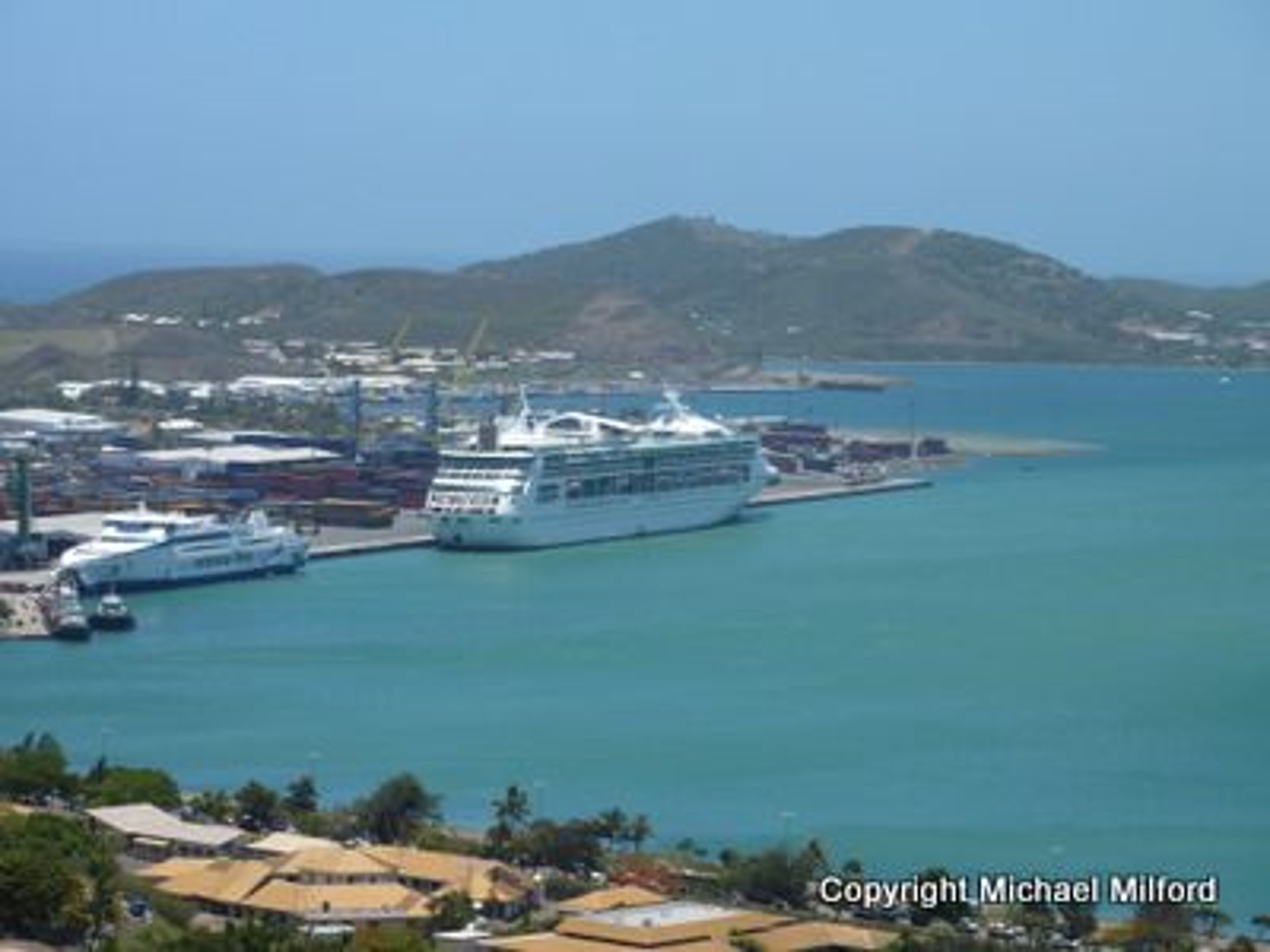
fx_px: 4696
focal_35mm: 128
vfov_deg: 11.6
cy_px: 476
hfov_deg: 15.4
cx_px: 635
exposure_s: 1/500
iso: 80
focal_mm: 21
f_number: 5.6
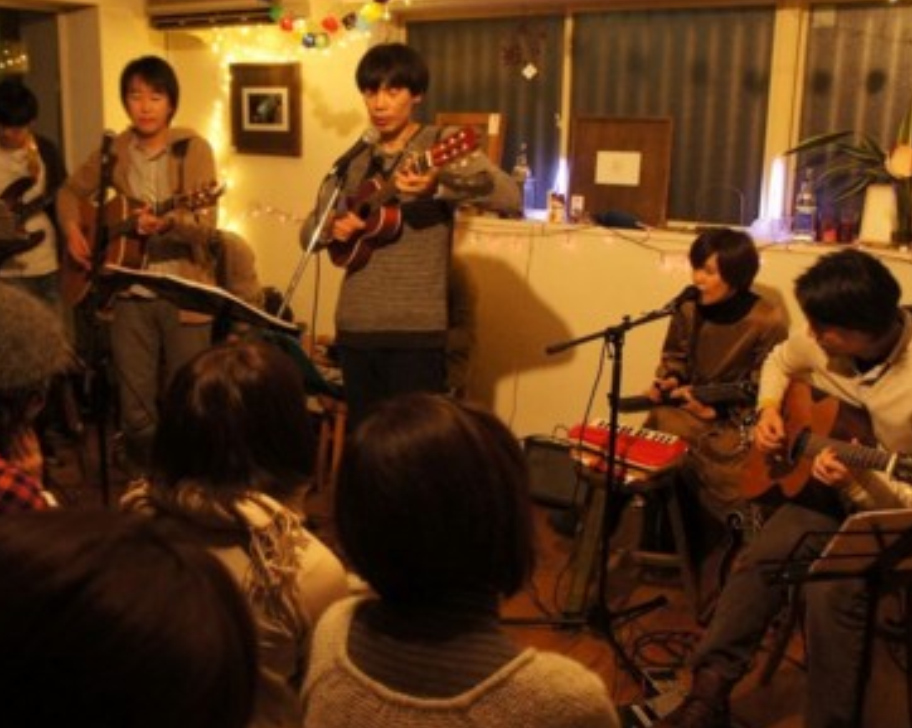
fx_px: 944
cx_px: 411
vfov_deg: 42.2
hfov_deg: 51.5
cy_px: 364
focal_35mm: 35
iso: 1600
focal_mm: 20
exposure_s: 1/30
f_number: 4
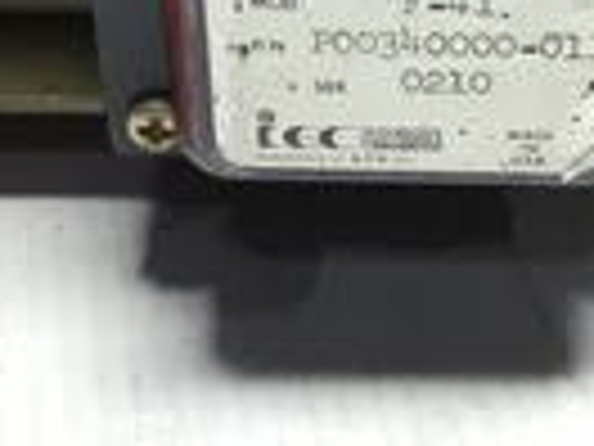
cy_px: -68
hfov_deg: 20.8
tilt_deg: -32.5
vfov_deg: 15.2
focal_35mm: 94
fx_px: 1613
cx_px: 387
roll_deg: +0.0
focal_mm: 3.3
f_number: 2.4
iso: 25
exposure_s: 1/60
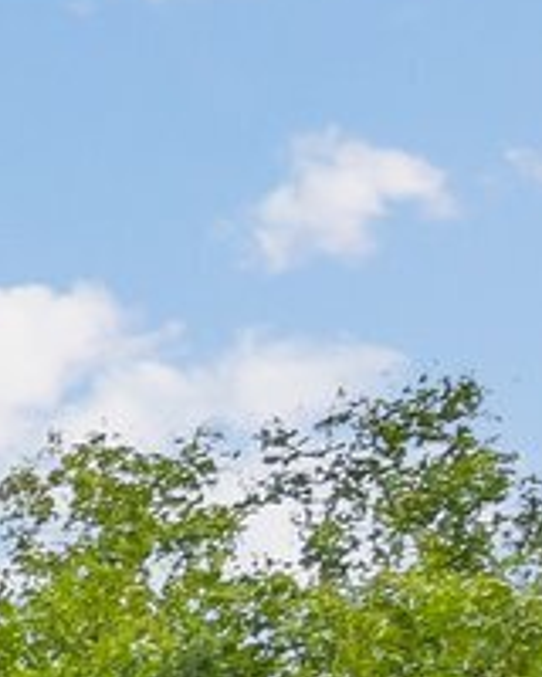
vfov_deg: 9.9
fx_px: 3268
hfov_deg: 7.1
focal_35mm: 163
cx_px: -1629
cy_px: 1772
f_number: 11
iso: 400
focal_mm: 17
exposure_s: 1/100
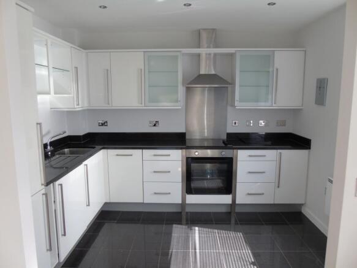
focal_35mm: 25
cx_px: 178
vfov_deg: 54.9
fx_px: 258
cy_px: 134
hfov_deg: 69.4
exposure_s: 1/40
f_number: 3.4
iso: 80
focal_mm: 4.4
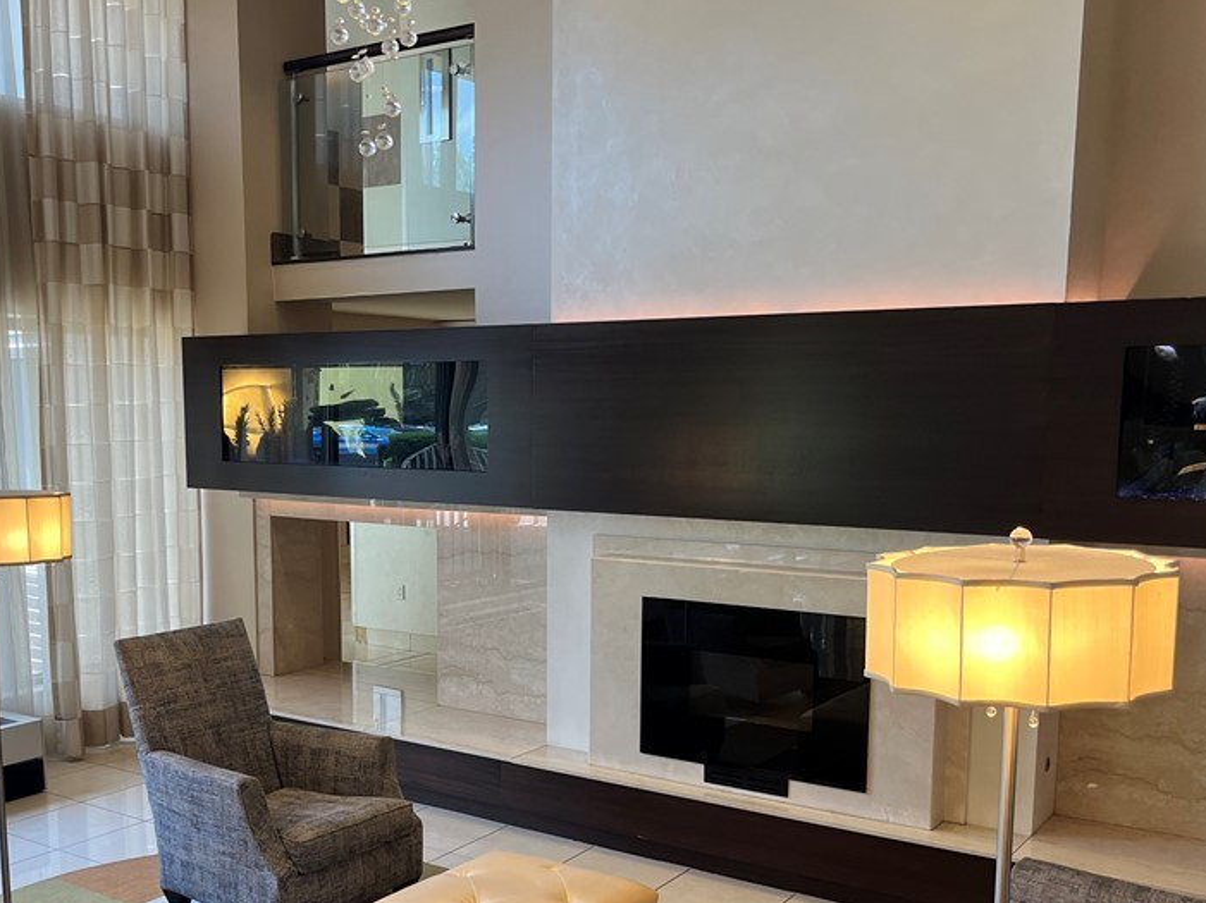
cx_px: 502
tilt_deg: -7.6
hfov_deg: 48.8
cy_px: 602
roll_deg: -0.3
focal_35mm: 38
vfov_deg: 37.3
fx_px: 1323
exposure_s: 1/120
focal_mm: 5.1
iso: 100
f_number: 1.6
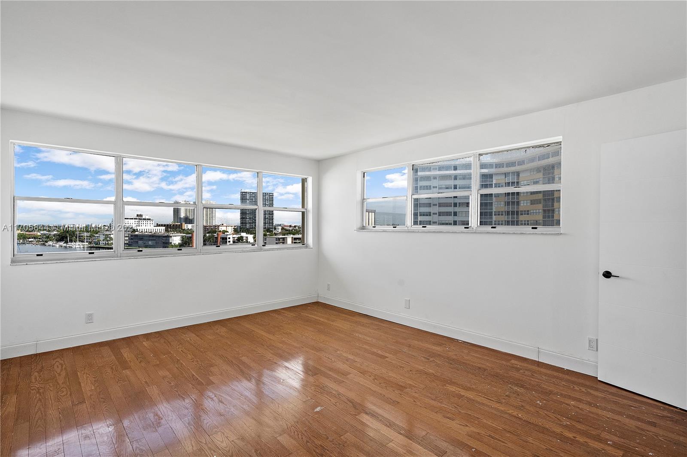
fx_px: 324
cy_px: 228
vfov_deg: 70.4
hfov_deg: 93.3
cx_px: 344
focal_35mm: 17
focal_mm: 17
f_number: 8
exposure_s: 1/500
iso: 640
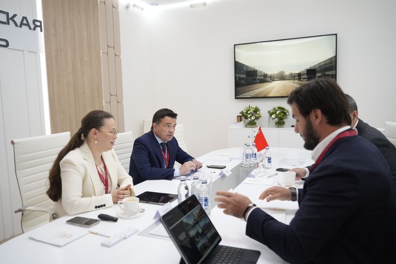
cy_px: 132
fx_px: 308
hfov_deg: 65.5
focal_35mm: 28
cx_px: 198
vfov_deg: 46.4
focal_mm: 28
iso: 800
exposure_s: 1/160
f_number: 3.2
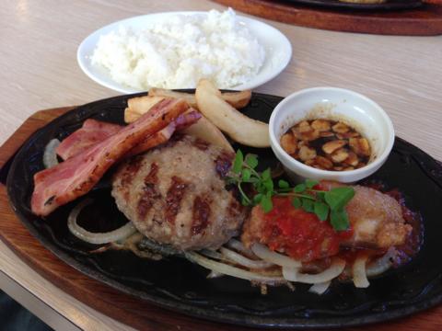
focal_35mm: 33
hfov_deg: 55.4
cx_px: 221
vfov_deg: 42.9
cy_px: 166
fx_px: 421
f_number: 2.4
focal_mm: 4.13
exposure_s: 1/120
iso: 80
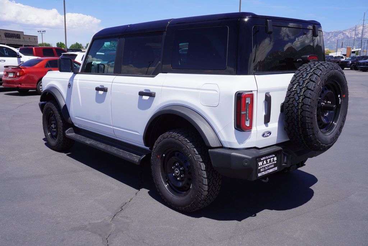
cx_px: 184
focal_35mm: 34
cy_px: 123
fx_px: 353
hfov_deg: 55.1
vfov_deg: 38.4
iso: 100
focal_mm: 23
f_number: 10
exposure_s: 1/160
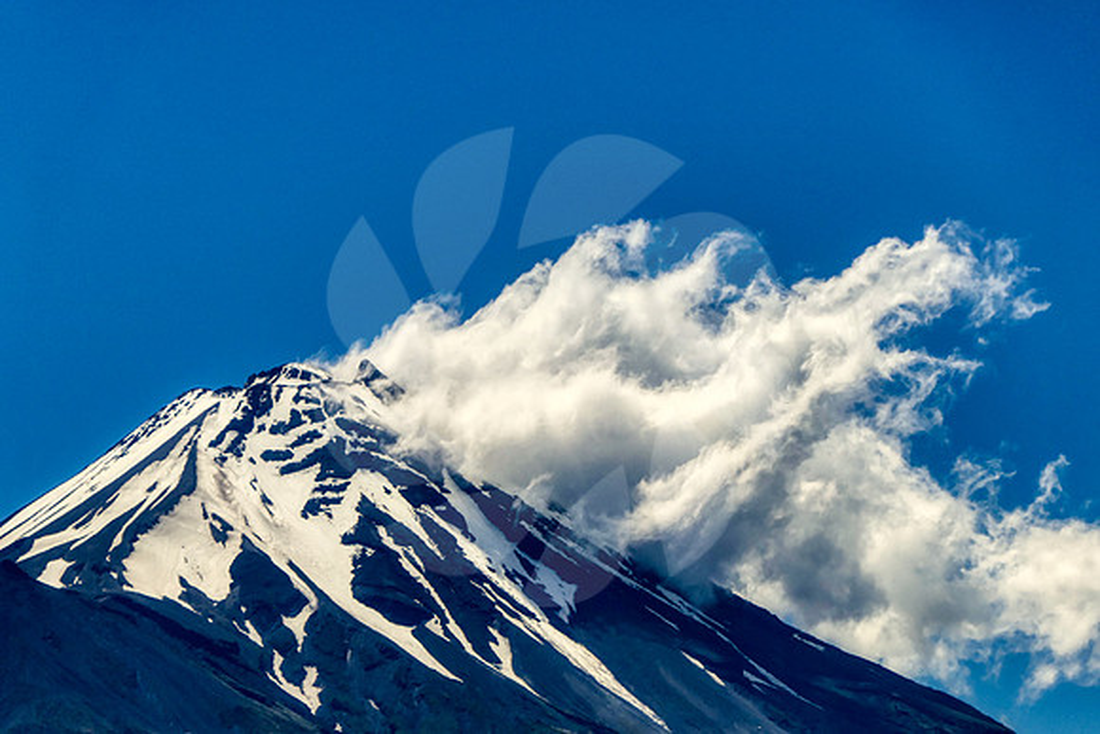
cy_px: 367
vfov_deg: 6.0
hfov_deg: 8.9
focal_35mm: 231
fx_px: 7060
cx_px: 550
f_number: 4.4
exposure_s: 1/1300
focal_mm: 84.7
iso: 125
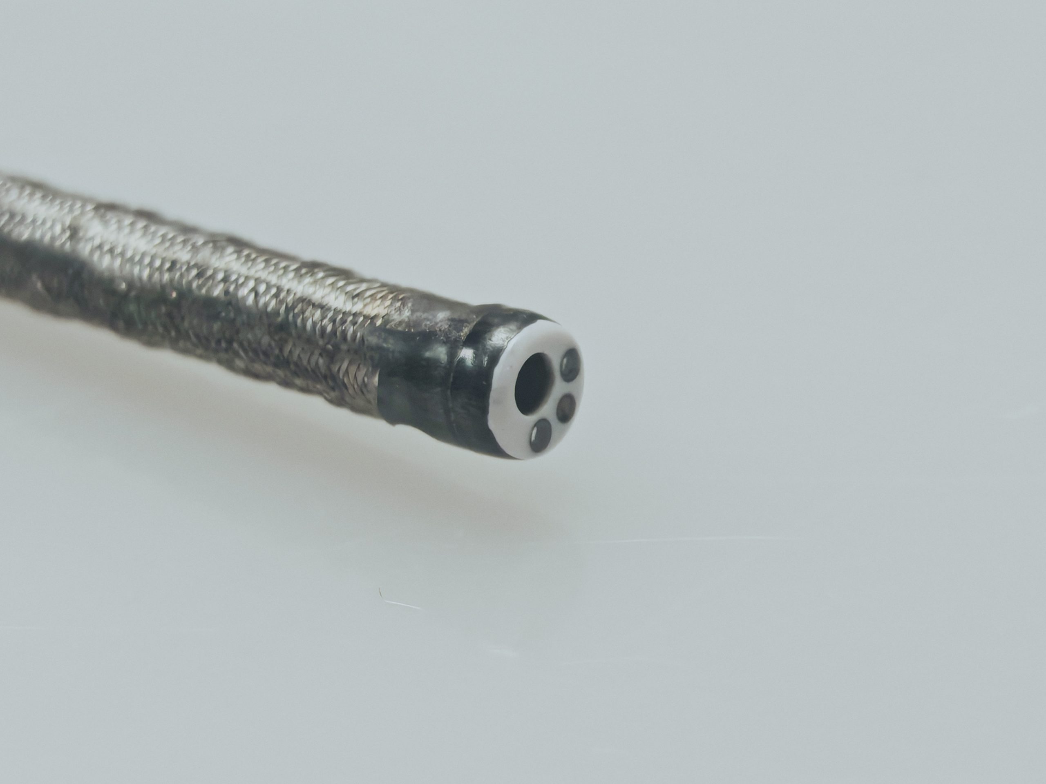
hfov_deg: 18.5
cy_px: 392
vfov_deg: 14.0
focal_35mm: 106
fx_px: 3203
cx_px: 523
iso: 125
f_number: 2
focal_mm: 6.83
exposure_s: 1/100
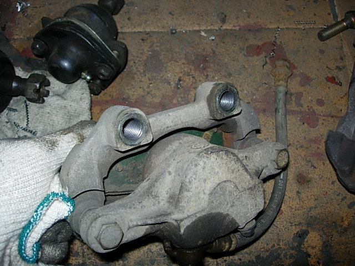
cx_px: 178
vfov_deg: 37.7
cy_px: 133
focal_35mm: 38
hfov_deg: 49.0
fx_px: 390
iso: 79
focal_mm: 7.8
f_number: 2.8
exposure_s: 1/64
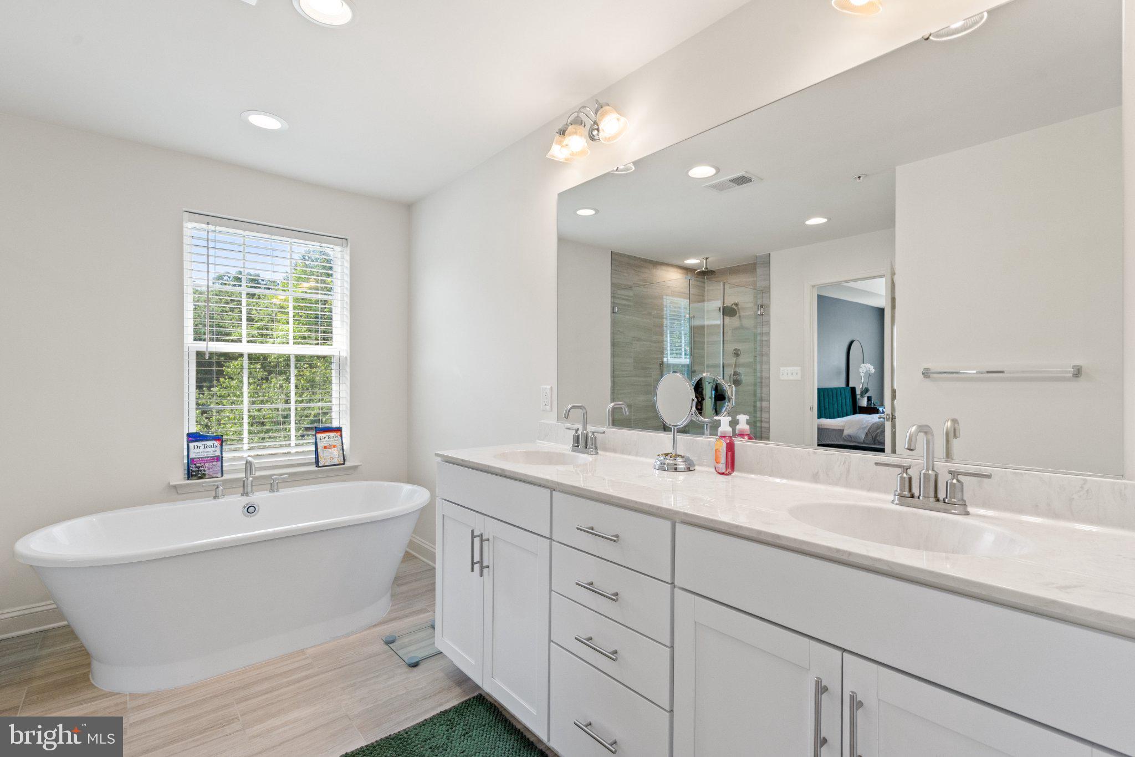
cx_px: 568
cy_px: 378
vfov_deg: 73.7
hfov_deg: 96.7
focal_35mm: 16
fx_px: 504
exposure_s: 1/30
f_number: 8
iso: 640
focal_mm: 16
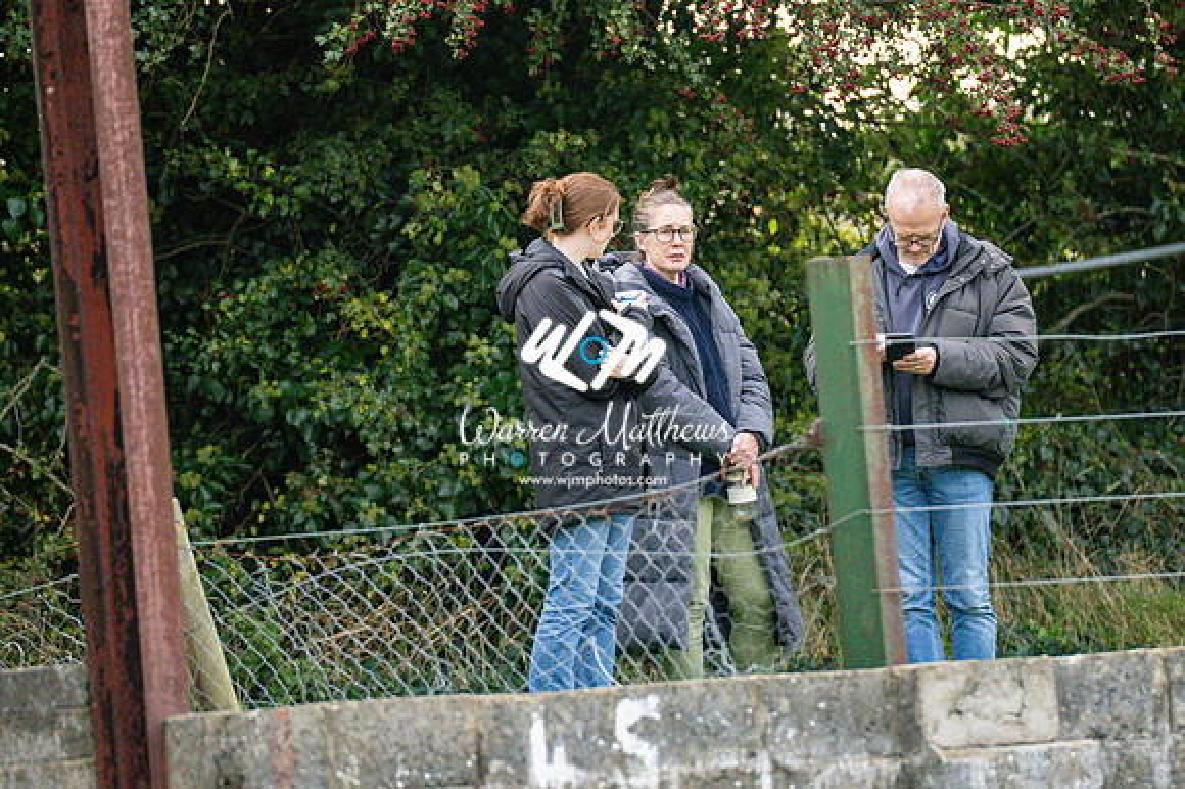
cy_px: 394
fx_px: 14803
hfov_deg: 4.6
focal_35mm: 450
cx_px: 592
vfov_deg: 3.1
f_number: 2.8
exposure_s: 1/6400
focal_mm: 300
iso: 4500
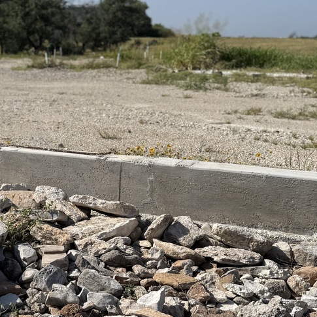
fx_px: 653
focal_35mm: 63
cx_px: -42
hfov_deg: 25.1
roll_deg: -2.8
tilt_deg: -12.7
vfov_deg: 27.2
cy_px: 201
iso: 80
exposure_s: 1/7353
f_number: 1.78
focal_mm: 6.76
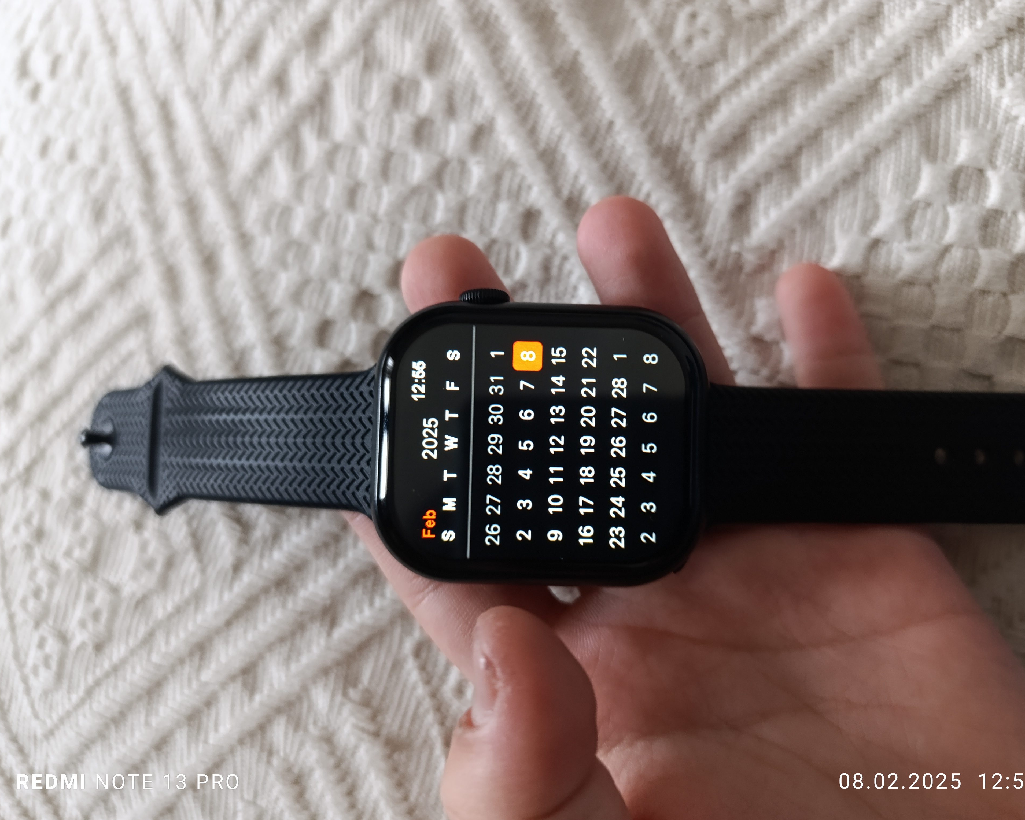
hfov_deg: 70.3
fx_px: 728
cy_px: 412
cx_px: 527
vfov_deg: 58.8
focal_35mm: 24
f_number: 1.6
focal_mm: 6.14
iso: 1000
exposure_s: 1/33.3
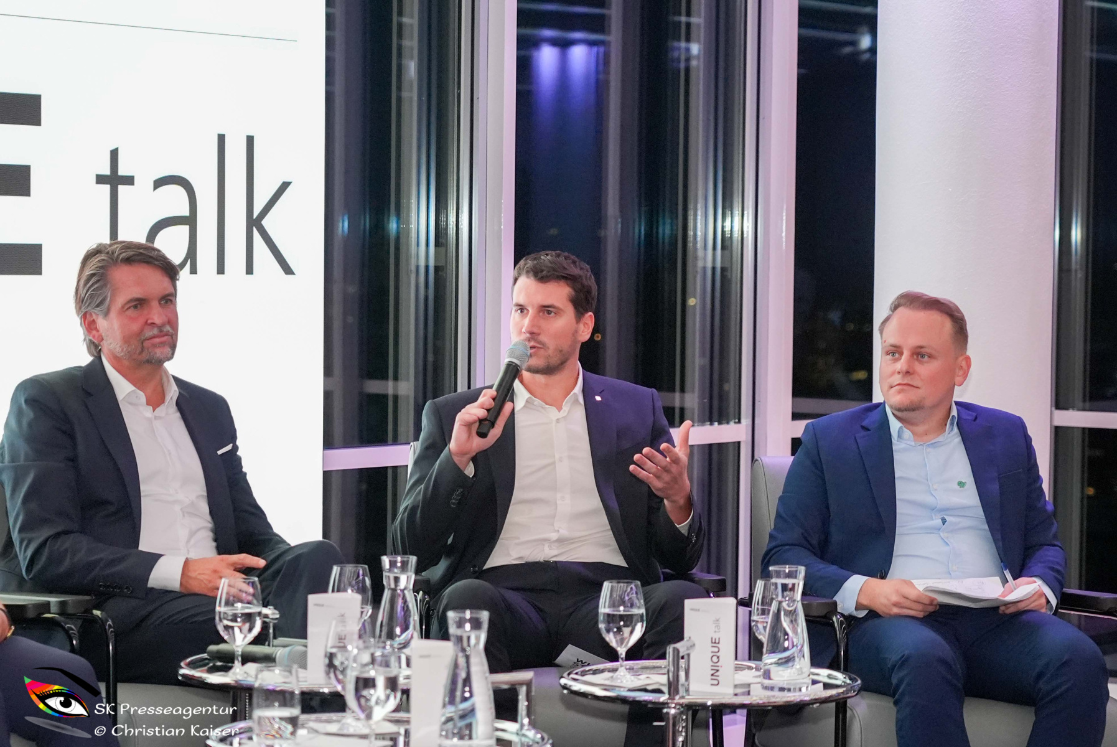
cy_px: 374
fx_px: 3105
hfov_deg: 20.4
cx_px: 558
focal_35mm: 100
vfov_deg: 13.7
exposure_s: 1/250
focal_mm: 67
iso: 3200
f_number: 4
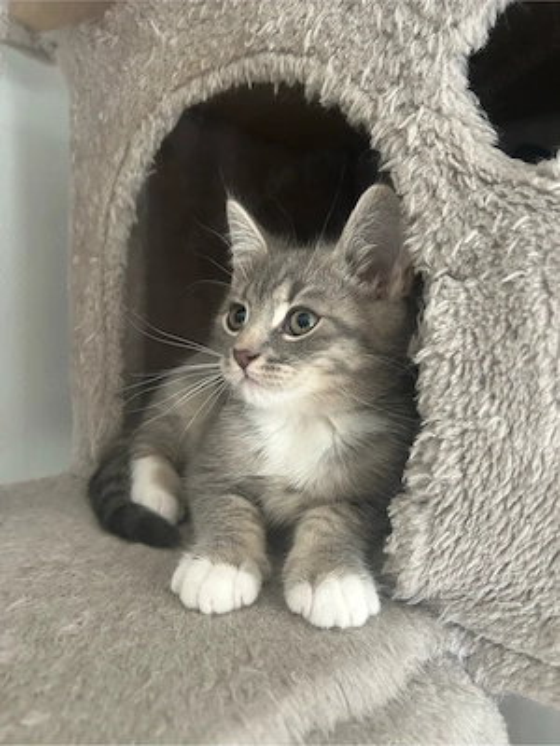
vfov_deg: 67.3
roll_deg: -1.5
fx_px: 561
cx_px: 280
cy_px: 373
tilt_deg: -1.6
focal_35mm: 26
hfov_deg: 53.1
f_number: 1.5
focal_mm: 5.7
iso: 400
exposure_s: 1/60
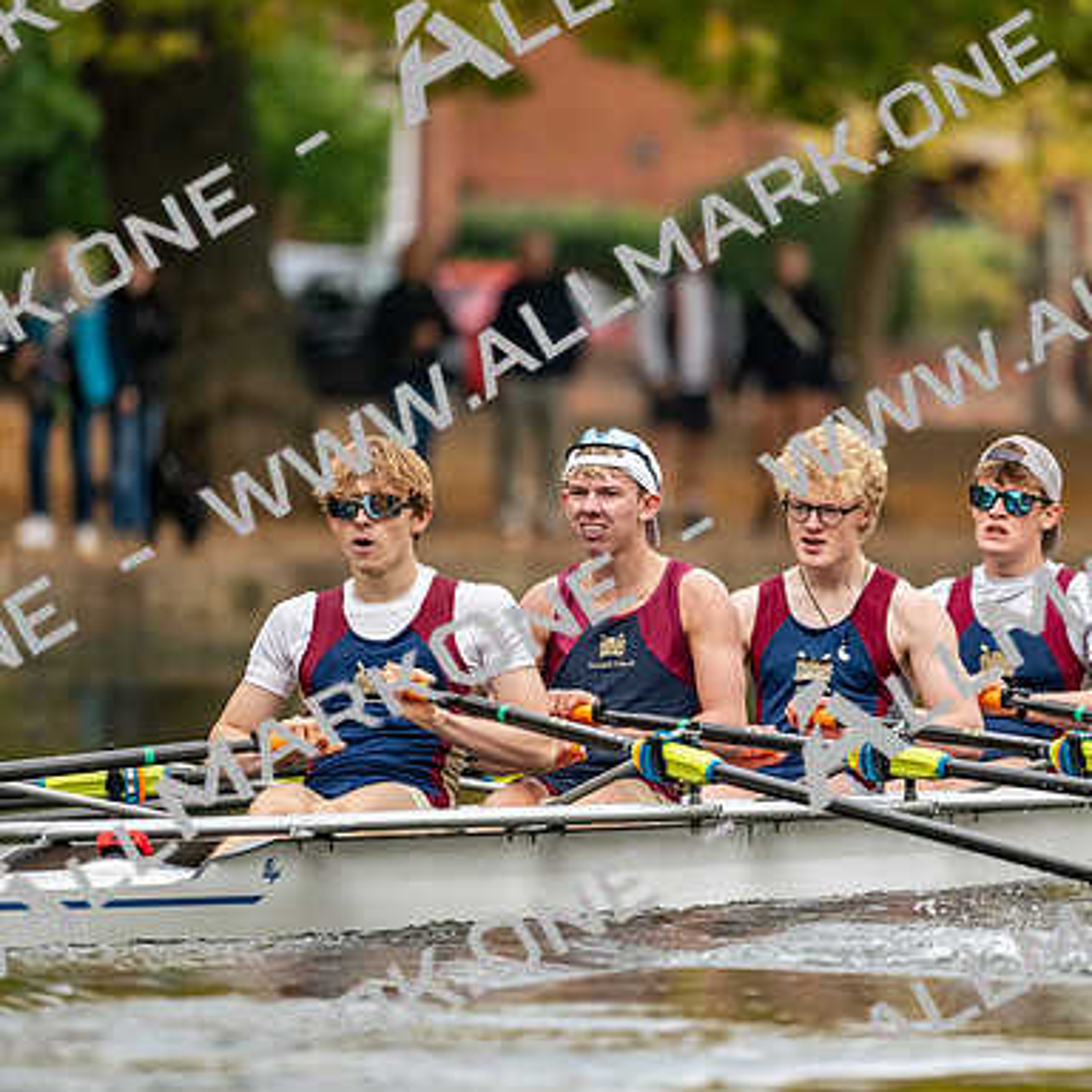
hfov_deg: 3.4
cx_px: 552
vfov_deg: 3.4
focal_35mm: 513
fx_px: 18309
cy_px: 545
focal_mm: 400
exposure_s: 1/2500
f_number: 4.5
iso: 2200
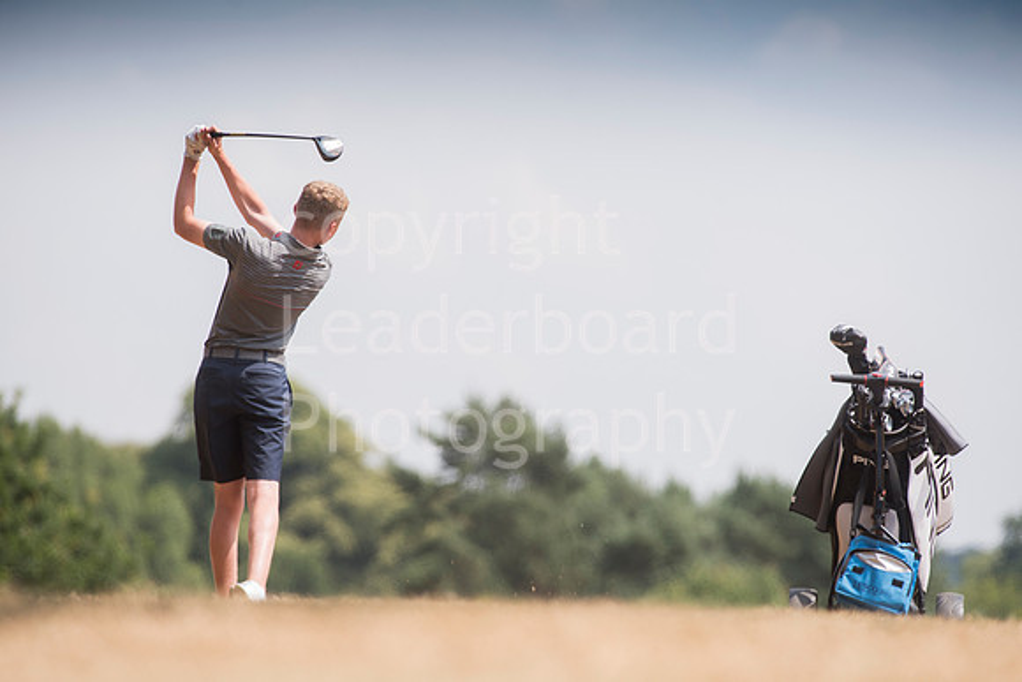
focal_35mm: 300
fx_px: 8518
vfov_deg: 4.6
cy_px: 341
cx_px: 511
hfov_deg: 6.9
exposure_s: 1/2000
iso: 400
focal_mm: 300
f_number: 5.6
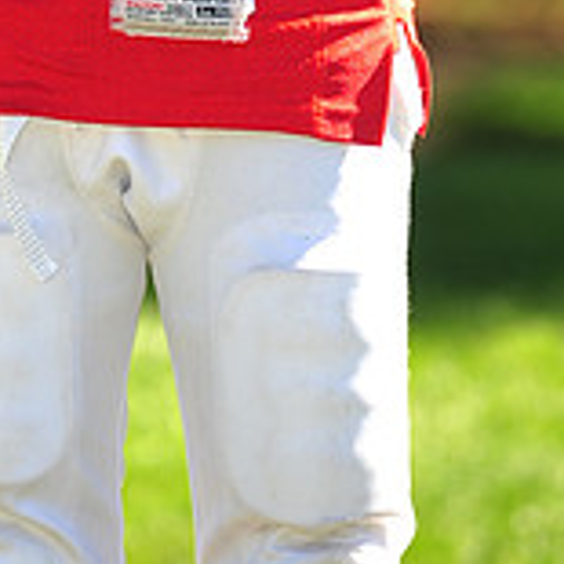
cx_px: -11
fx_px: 11724
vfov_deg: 2.7
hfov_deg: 2.8
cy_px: -408
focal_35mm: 636
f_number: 4.5
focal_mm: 200
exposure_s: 1/250
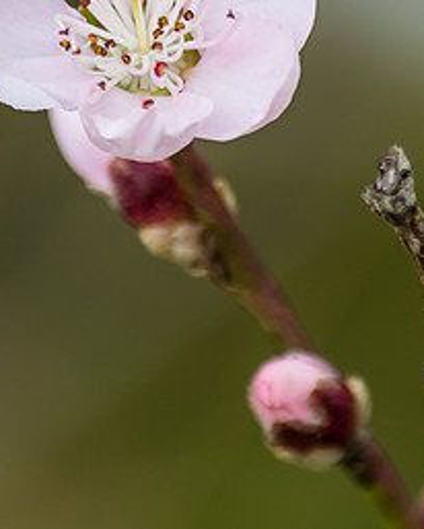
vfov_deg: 1.7
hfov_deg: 1.4
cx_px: 149
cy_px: 68
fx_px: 17359
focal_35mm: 1108
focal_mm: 300
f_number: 5.6
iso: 400
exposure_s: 1/160
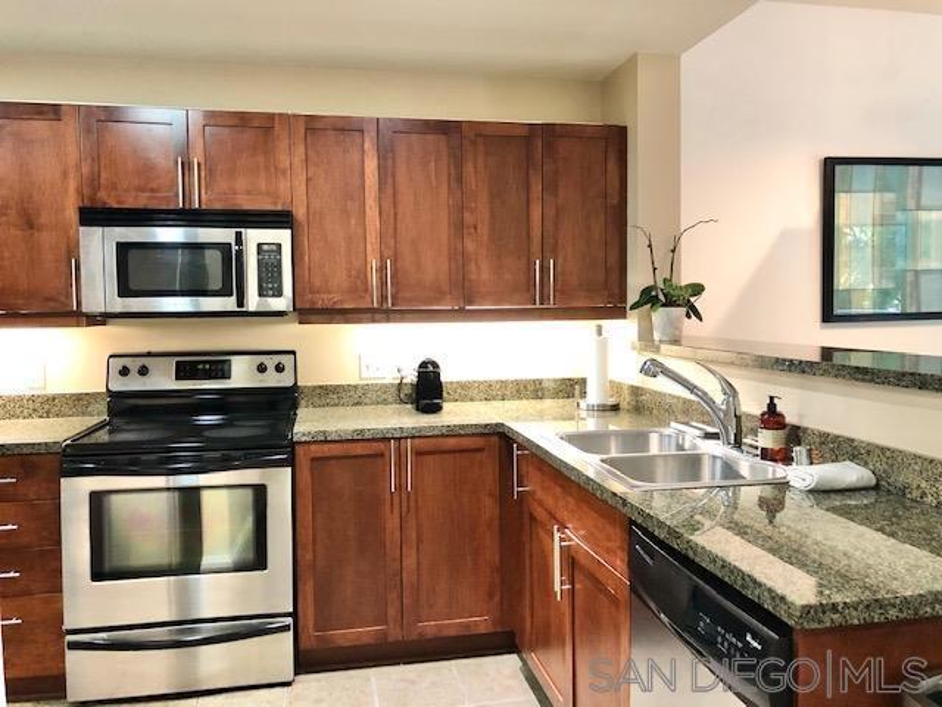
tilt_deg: -2.5
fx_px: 762
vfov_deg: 49.7
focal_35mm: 28
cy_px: 354
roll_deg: +0.9
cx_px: 471
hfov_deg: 63.4
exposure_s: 1/15
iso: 80
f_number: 1.8
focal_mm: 4
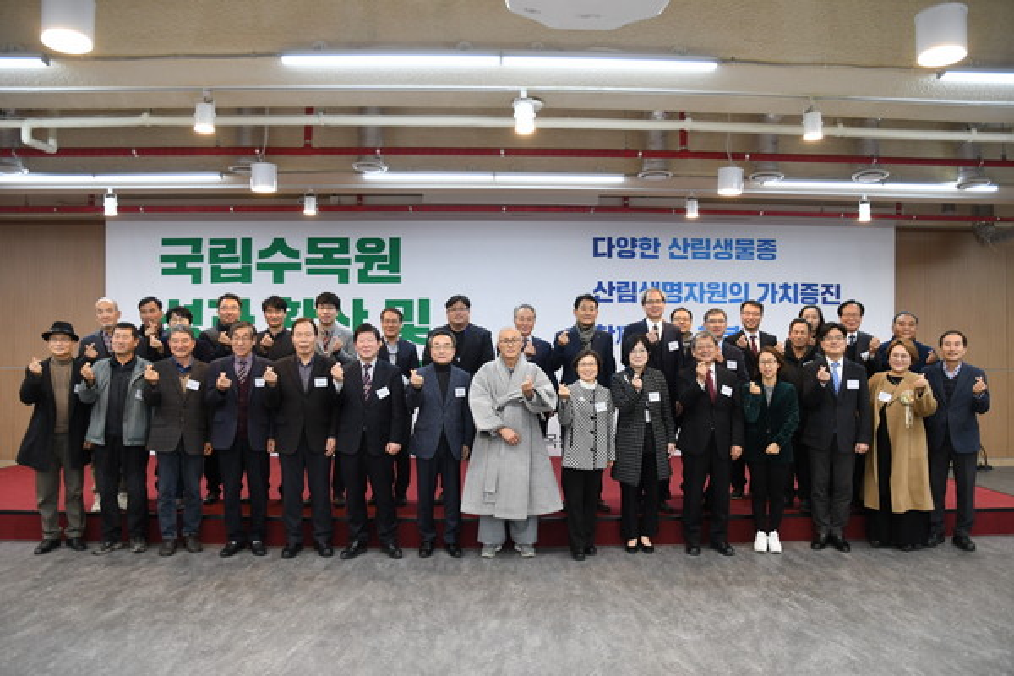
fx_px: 676
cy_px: 338
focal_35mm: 24
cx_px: 507
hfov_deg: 73.7
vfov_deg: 53.1
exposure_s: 1/100
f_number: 4
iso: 640
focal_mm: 16
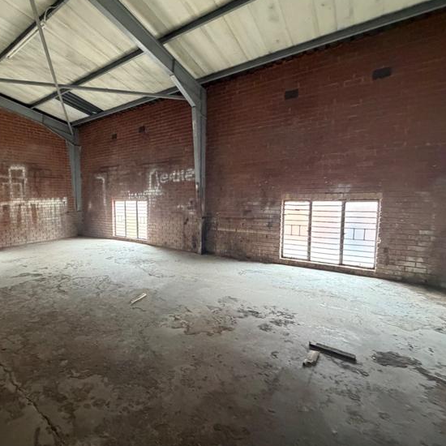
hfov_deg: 77.7
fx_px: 262
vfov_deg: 80.7
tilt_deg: -4.7
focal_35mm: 18
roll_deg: +1.8
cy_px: 221
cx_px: 143
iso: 640
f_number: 2.2
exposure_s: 1/60
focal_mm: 2.22
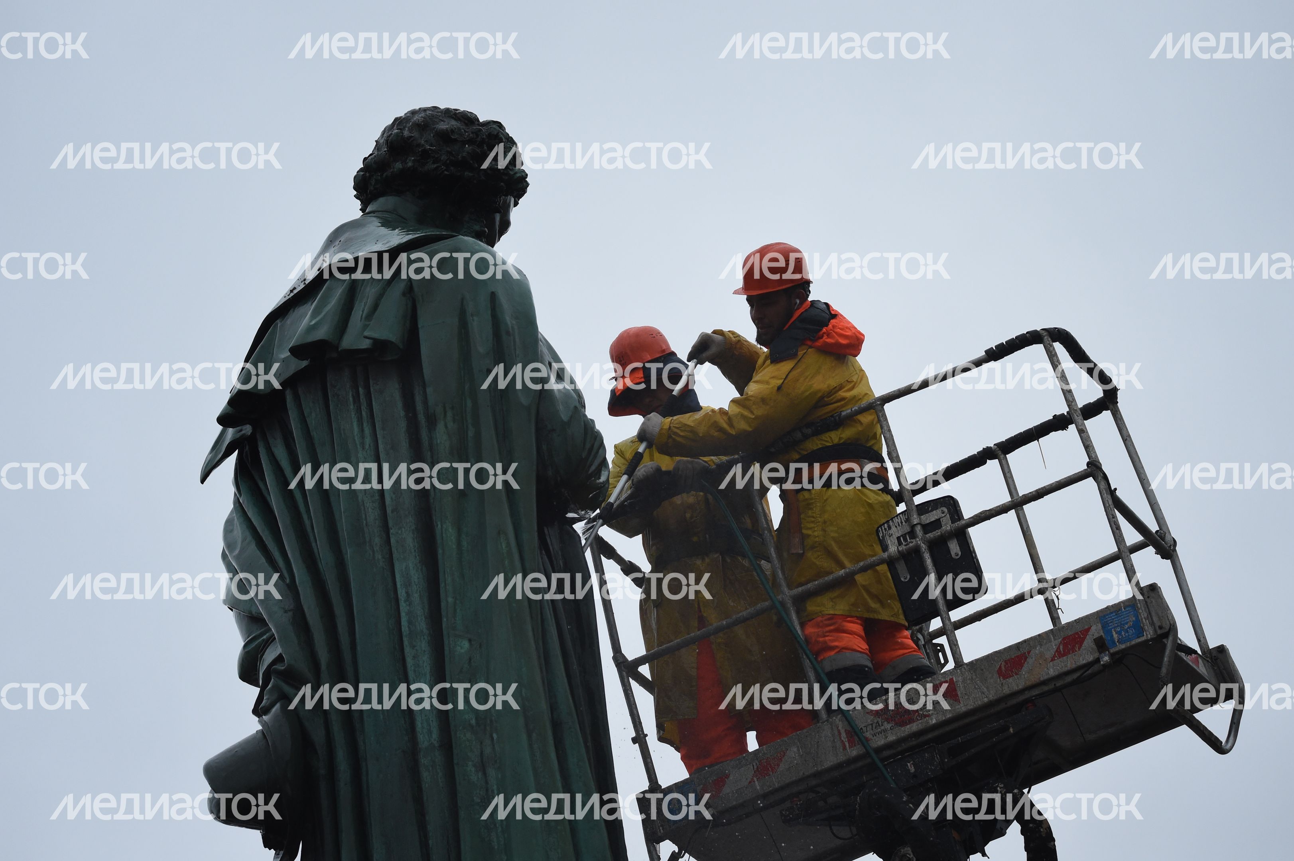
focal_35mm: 150
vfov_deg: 9.1
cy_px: 430
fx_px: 5389
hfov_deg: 13.7
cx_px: 647
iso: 1600
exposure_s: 1/1600
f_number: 5.6
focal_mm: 150
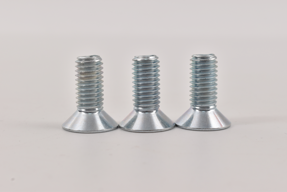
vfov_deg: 16.6
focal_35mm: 82
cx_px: 144
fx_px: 658
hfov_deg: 24.6
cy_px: 96
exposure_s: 1/60
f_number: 13
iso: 250
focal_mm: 55
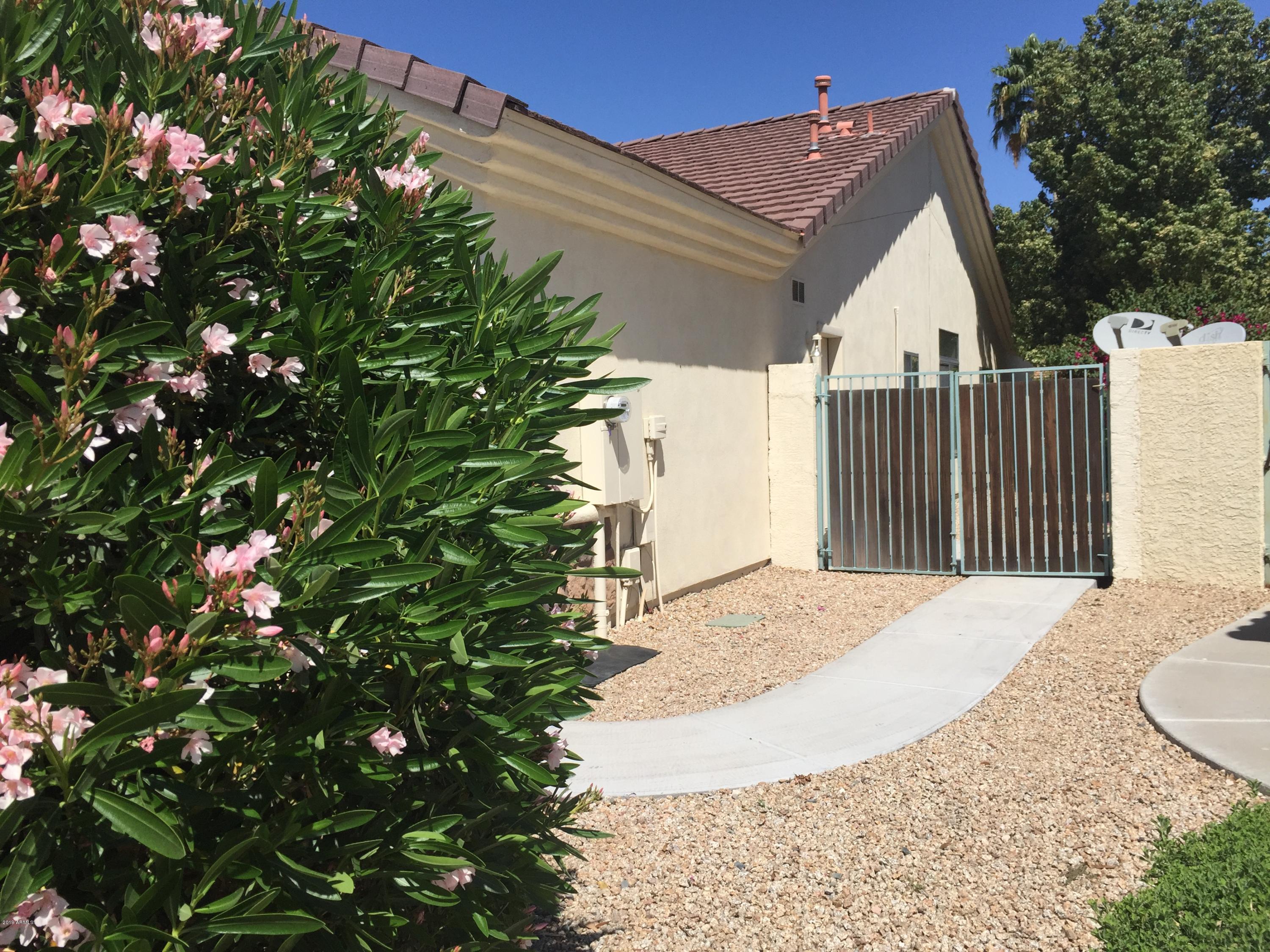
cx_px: 635
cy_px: 476
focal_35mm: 29
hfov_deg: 61.7
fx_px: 1064
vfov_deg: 48.2
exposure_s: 1/3300
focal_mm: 4.15
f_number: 2.2
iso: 32
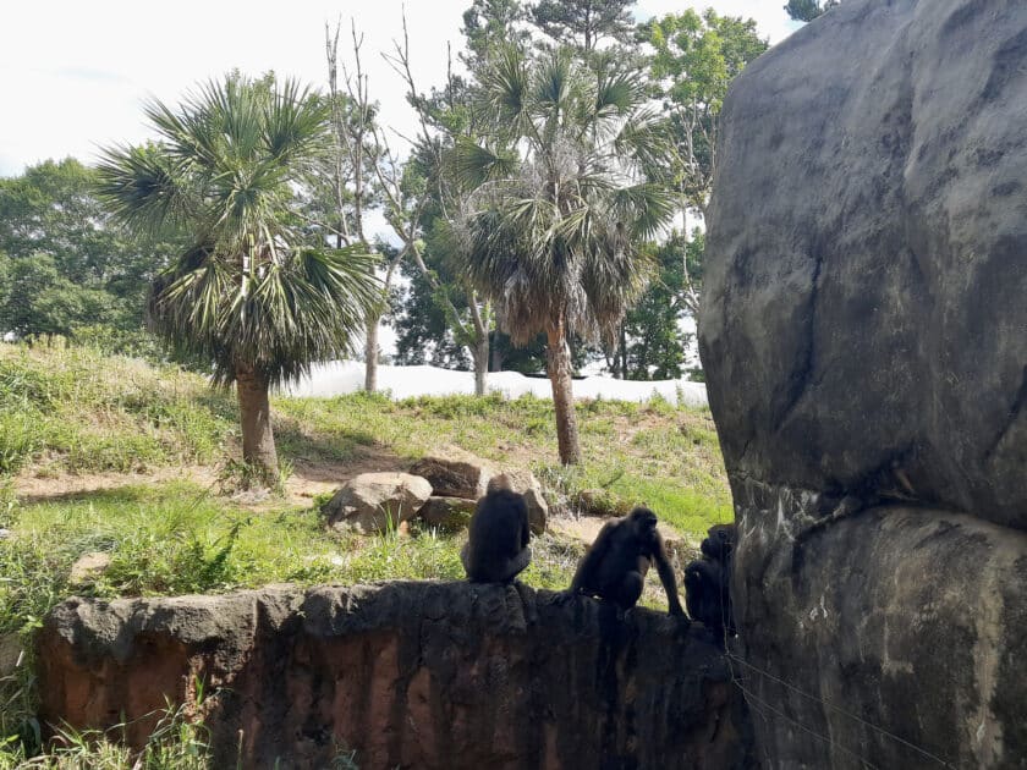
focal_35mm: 24
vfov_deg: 56.8
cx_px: 514
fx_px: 712
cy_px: 385
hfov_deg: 71.6
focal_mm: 5.23
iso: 40
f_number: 1.8
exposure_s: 1/293
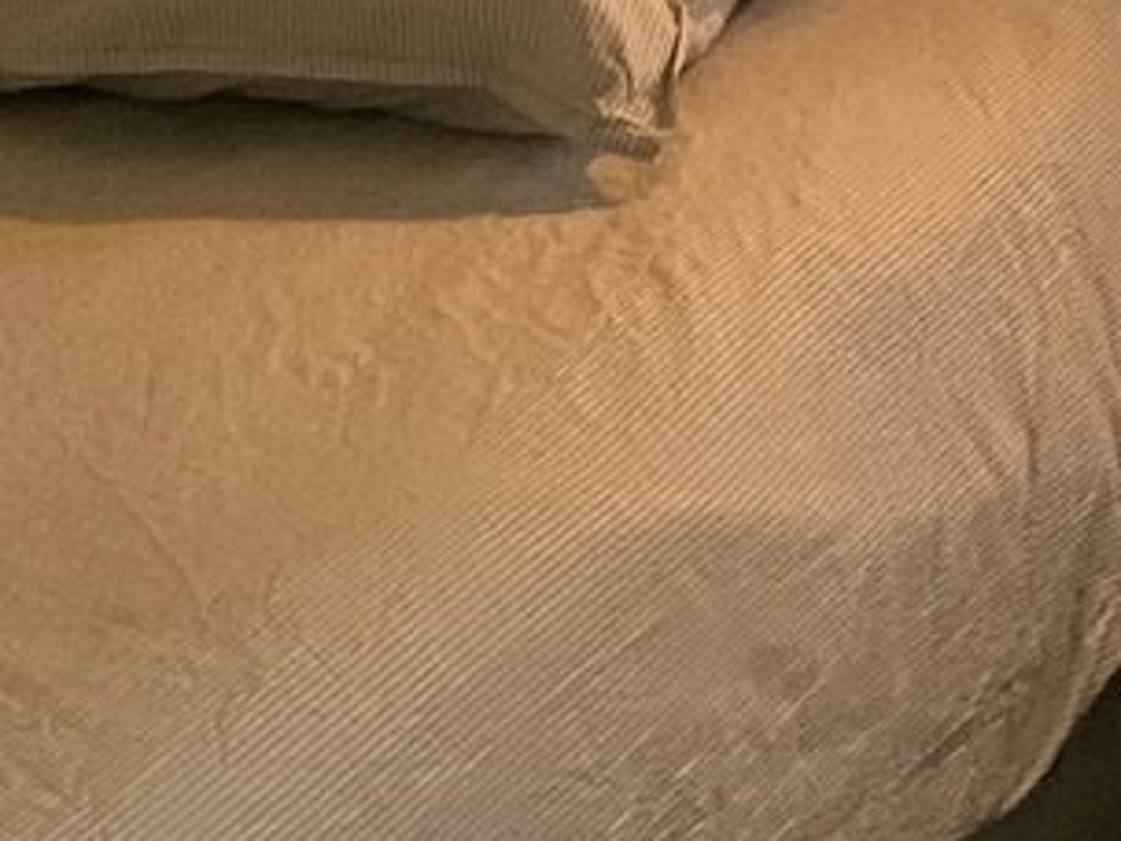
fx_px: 6639
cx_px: 2832
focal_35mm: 205
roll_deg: +0.9
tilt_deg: -12.3
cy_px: -764
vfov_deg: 7.0
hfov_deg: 8.7
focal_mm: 4.25
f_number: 1.8
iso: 250
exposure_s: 1/60
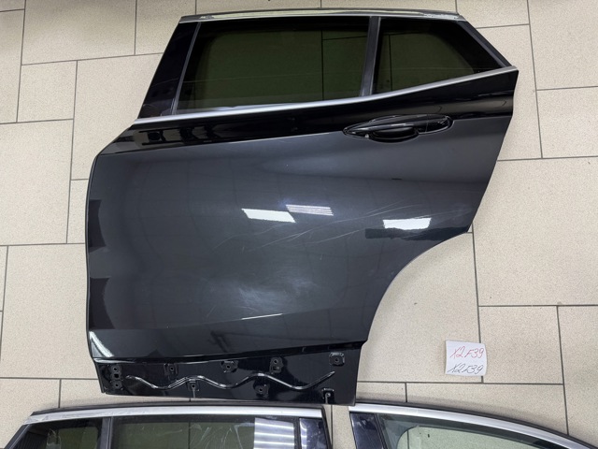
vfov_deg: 56.8
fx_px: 415
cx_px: 299
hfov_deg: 71.6
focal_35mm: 24
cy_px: 224
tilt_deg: -79.4
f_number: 1.78
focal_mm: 6.76
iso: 250
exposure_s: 1/50
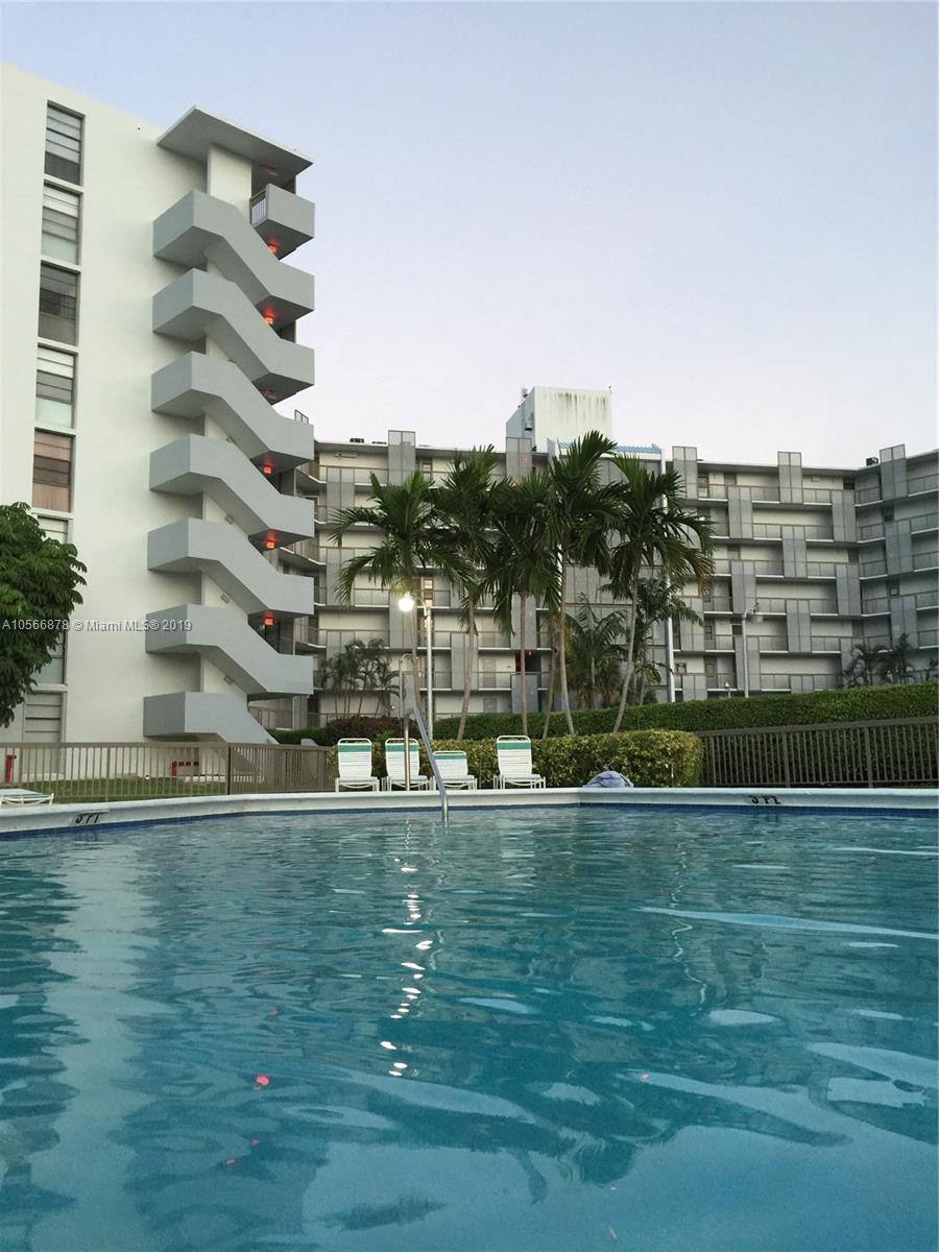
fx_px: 1049
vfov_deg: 61.7
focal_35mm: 29
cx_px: 470
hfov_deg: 48.2
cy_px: 626
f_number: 2.2
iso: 50
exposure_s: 1/15
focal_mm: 4.15
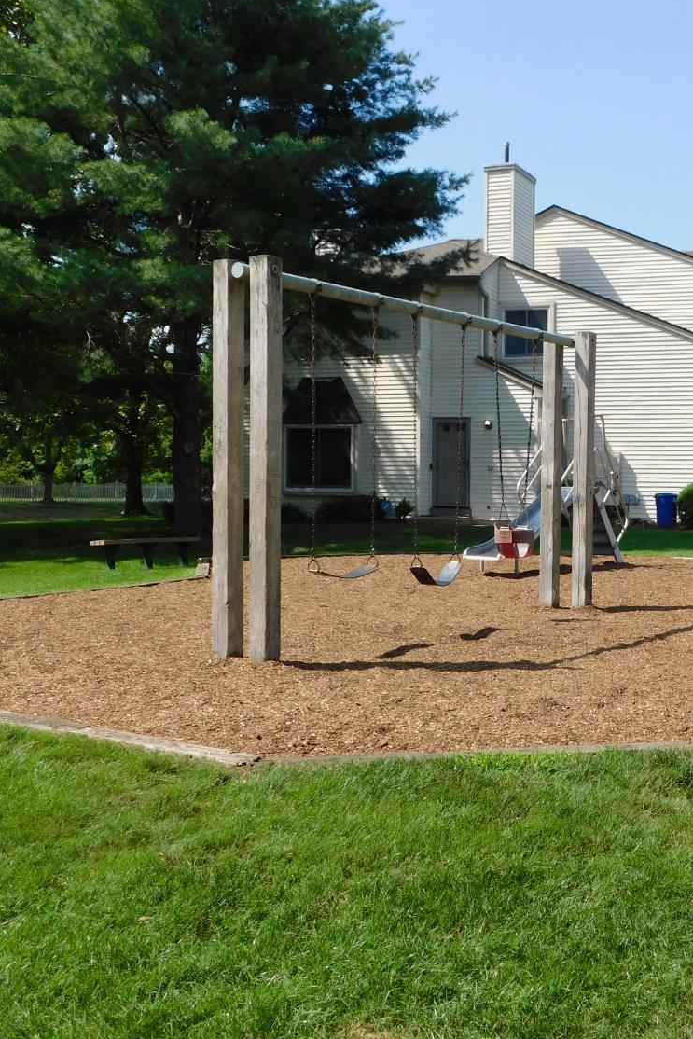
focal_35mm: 42
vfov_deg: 46.4
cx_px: 521
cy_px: 519
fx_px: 1212
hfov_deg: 31.3
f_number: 3.2
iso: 125
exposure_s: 1/1250
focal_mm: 5.3
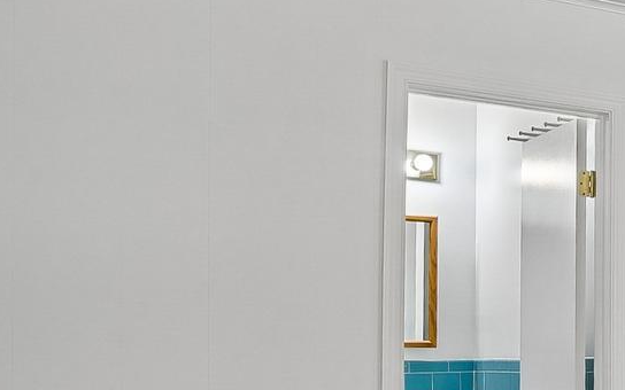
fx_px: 1175
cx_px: 1164
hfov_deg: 20.1
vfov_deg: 18.4
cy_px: 391
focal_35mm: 69
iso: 100
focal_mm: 18
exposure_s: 1/1.67
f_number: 8
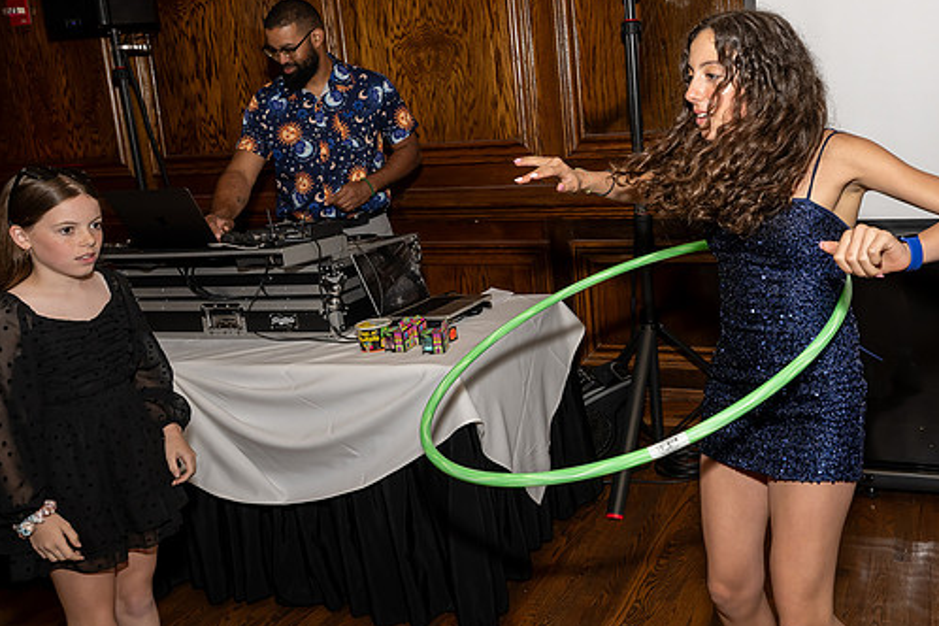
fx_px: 913
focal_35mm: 35
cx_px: 650
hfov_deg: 53.0
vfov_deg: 37.6
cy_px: 233
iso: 500
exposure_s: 1/250
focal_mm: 25
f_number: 7.1
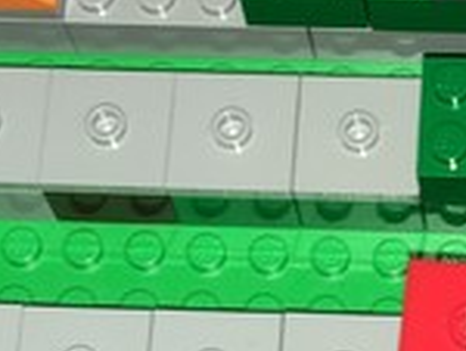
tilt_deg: -69.5
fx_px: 2346
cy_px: 238
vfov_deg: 8.6
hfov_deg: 11.2
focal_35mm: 174
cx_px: 478
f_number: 2.2
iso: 25
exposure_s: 1/38
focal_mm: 4.15
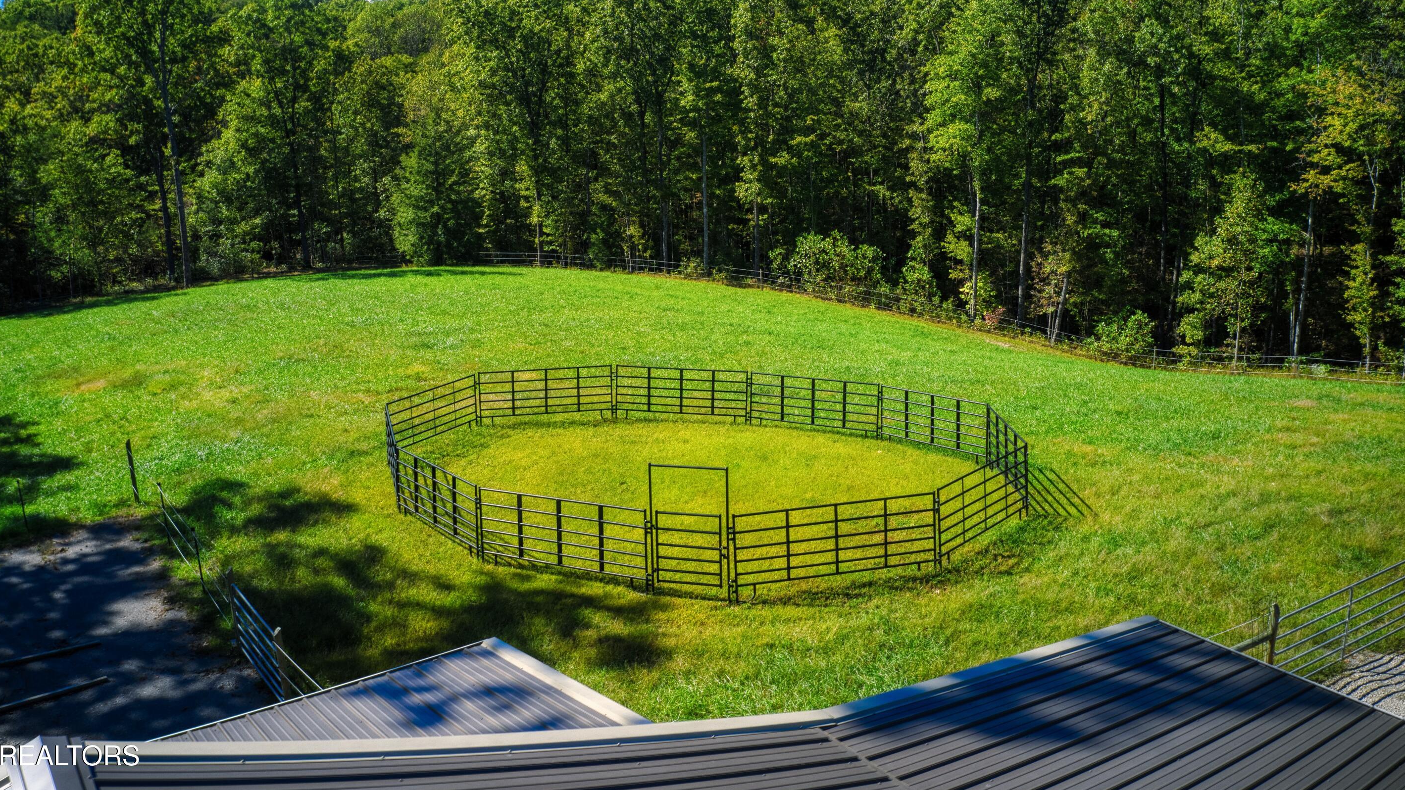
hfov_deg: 62.6
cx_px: 676
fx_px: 1155
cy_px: 306
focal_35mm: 31
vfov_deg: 37.6
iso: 400
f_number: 5.6
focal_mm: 10.26
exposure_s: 1/60
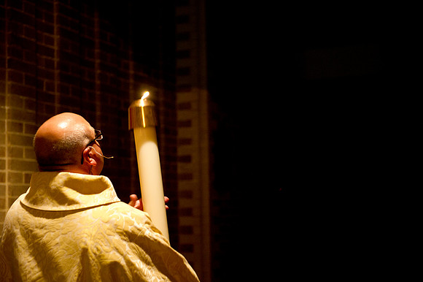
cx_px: 212
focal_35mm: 70
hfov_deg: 28.9
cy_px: 141
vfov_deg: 19.4
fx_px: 822
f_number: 2.8
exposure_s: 1/40
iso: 3200
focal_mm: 70
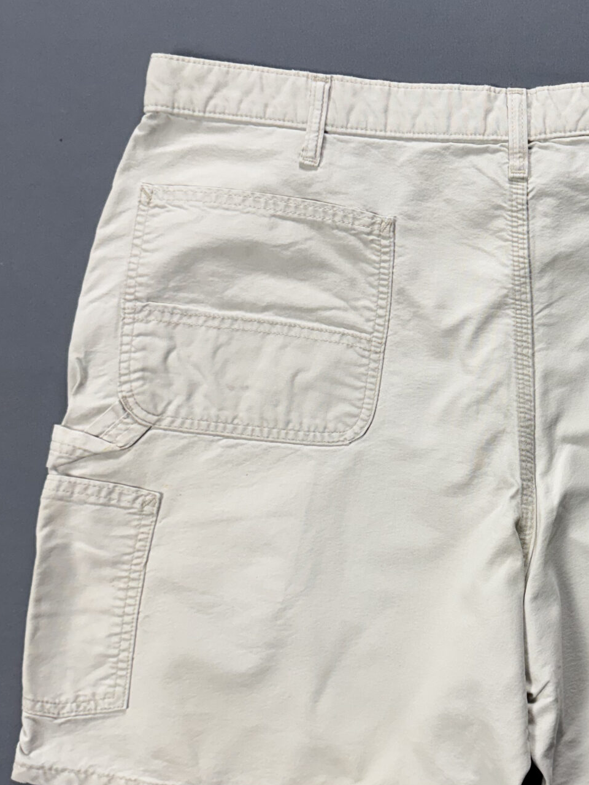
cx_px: 545
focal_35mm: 48
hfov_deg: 28.9
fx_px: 1089
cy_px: 421
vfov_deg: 39.6
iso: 160
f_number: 1.78
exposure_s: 1/120
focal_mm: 6.76
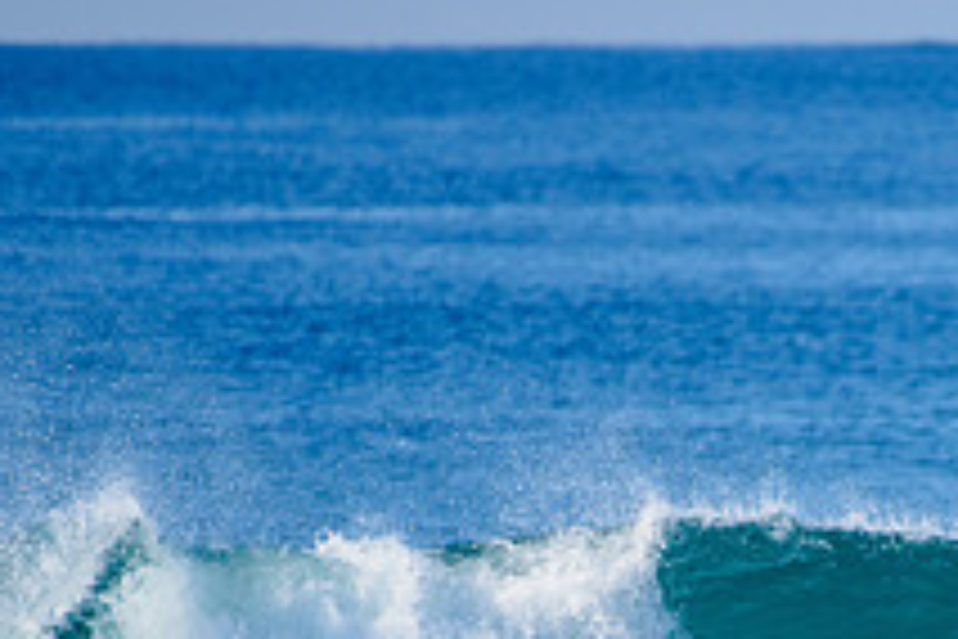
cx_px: 886
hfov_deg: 1.5
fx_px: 36268
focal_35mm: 1363
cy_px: 862
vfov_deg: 1.0
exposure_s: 1/1600
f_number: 5.6
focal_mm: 500
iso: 200
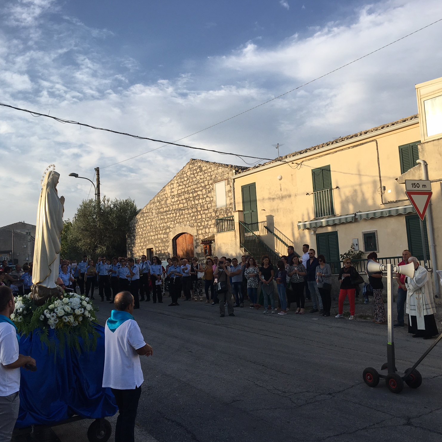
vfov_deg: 47.2
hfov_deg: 47.2
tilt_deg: +5.9
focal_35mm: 35
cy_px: 222
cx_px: 229
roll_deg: +2.5
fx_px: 506
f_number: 2.2
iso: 25
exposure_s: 1/845
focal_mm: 4.15
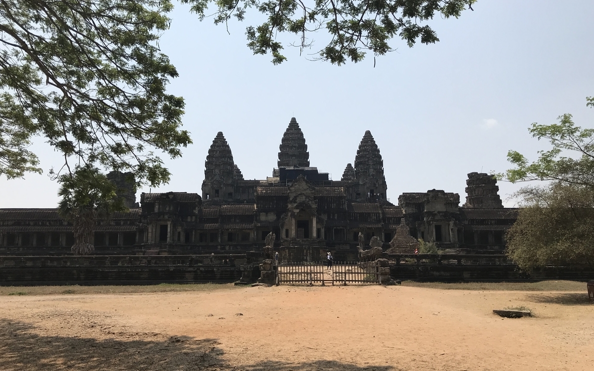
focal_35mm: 30
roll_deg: +0.5
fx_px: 486
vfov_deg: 41.8
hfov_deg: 62.9
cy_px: 190
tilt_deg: +9.9
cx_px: 296
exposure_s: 1/4566
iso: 20
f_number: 1.8
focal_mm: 3.99
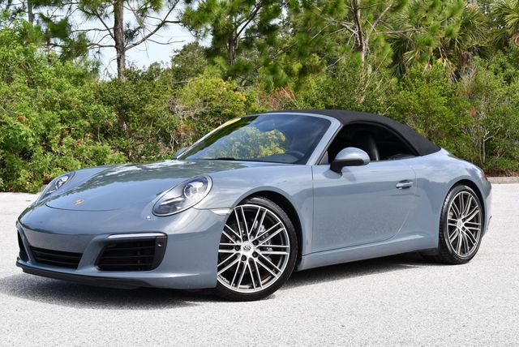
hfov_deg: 33.4
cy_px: 174
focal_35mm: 60
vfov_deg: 22.7
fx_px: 866
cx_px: 260
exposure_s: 1/250
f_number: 8
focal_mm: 30
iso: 200
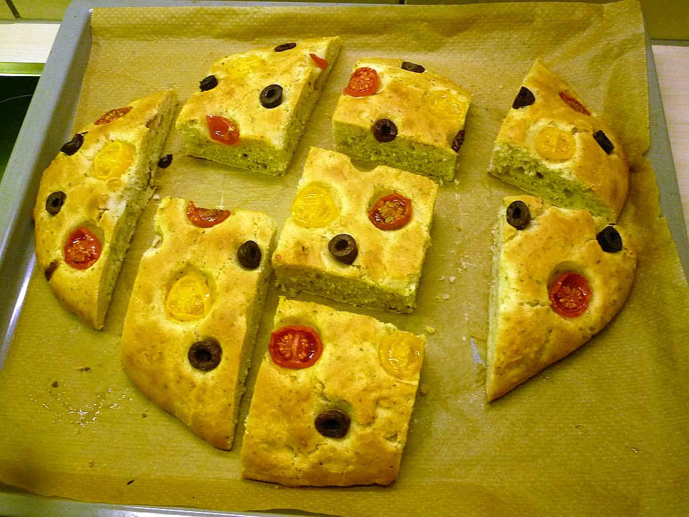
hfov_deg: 55.4
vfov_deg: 42.9
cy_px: 258
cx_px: 344
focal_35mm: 33
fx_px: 657
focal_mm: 5.5
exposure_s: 1/30
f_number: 2.8
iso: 320
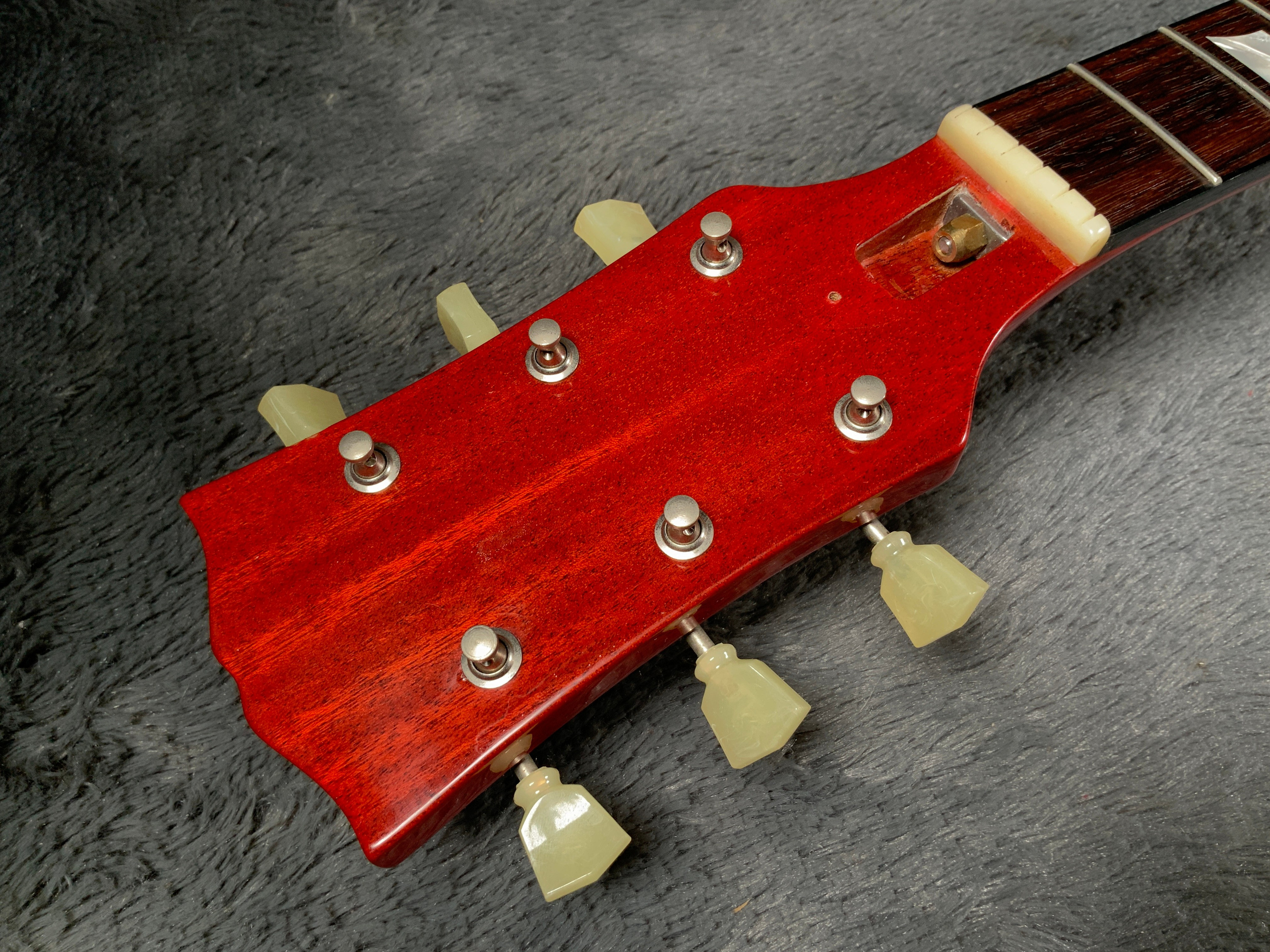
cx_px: 635
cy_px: 476
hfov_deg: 61.7
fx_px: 1064
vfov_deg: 48.2
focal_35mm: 29
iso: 50
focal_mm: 3
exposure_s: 1/104
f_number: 1.8
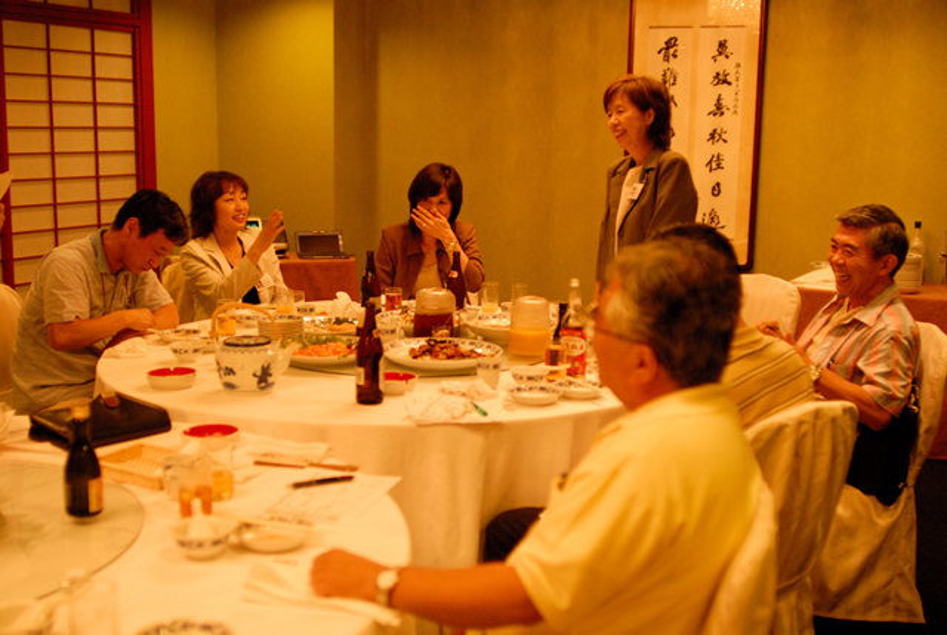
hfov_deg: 46.3
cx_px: 474
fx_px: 1107
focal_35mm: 42
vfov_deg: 32.0
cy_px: 318
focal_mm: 28
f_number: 2
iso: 800
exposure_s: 1/125
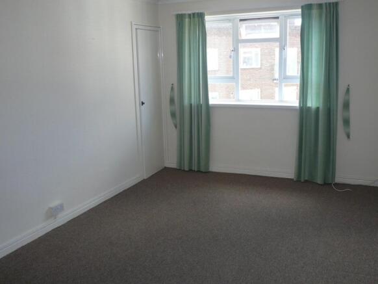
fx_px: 371
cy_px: 142
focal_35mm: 34
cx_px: 189
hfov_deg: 53.9
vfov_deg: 41.8
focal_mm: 4.6
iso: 100
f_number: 2.8
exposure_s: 1/80
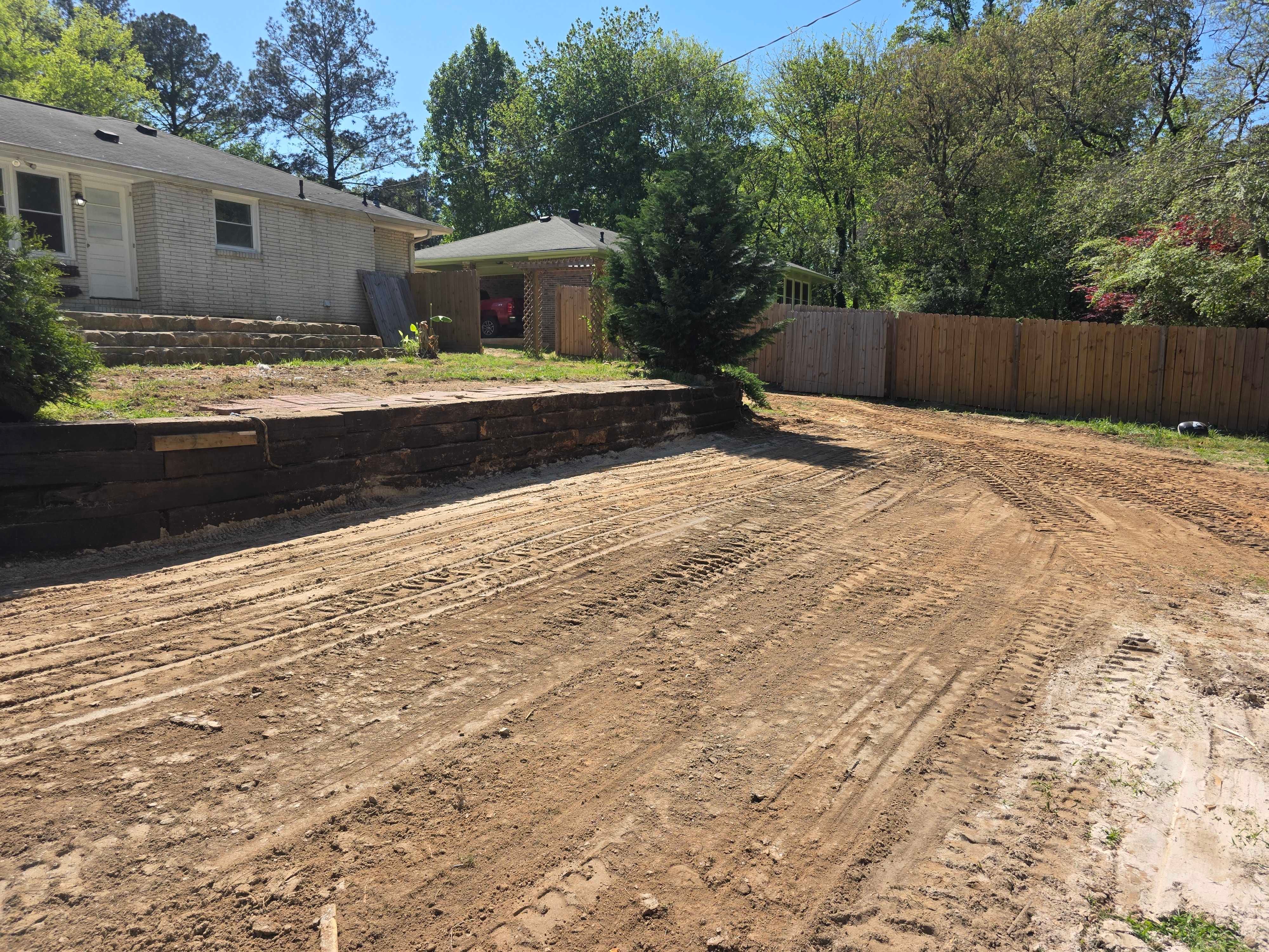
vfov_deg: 58.9
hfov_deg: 73.9
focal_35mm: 23
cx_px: 634
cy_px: 476
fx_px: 843
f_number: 1.7
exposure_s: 1/5000
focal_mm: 6.3
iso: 80
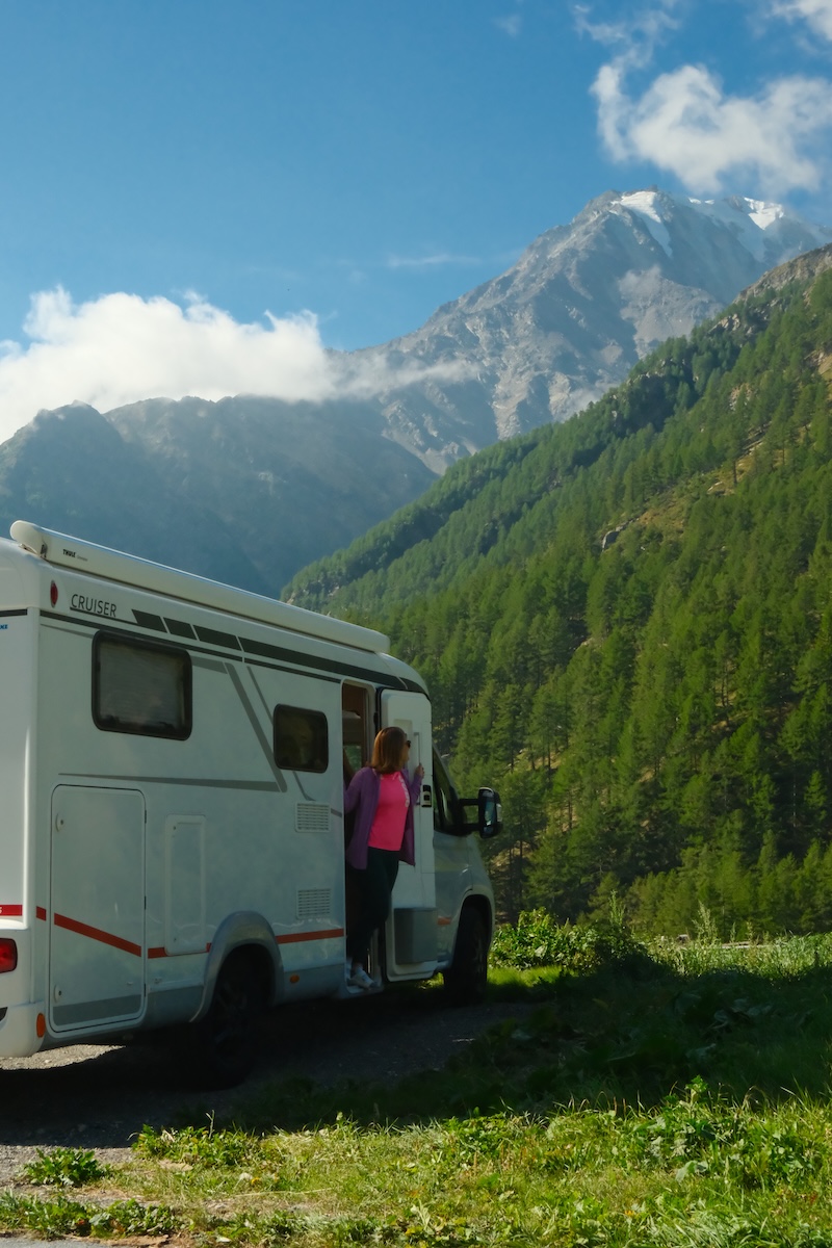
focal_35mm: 44
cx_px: 416
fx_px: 1525
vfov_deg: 44.5
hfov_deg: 30.5
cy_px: 624
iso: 3200
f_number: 18
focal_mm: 29.6
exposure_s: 1/680
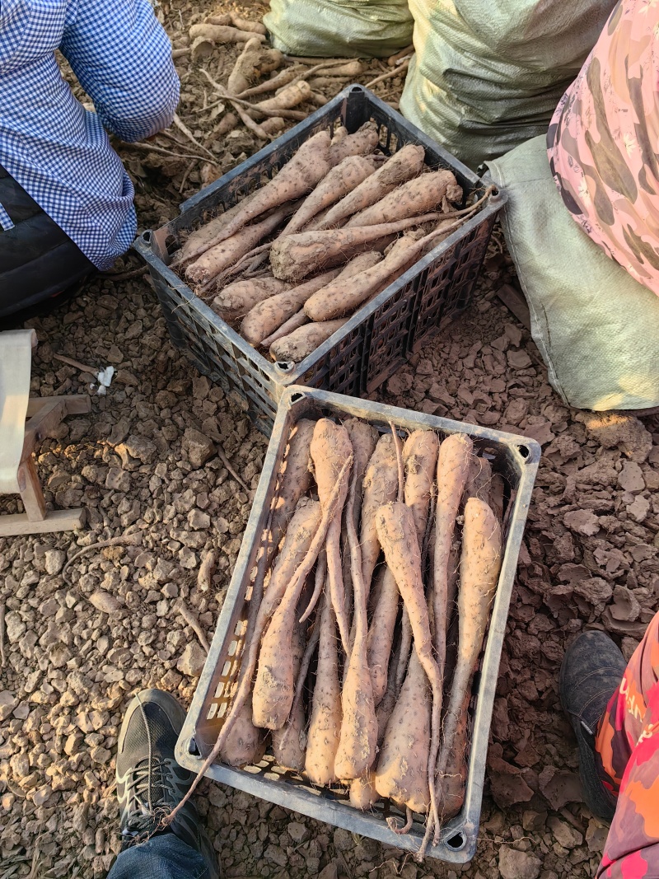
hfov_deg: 51.3
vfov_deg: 65.3
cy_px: 440
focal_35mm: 27
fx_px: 685
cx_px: 330
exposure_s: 1/914
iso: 64
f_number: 2
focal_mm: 5.75
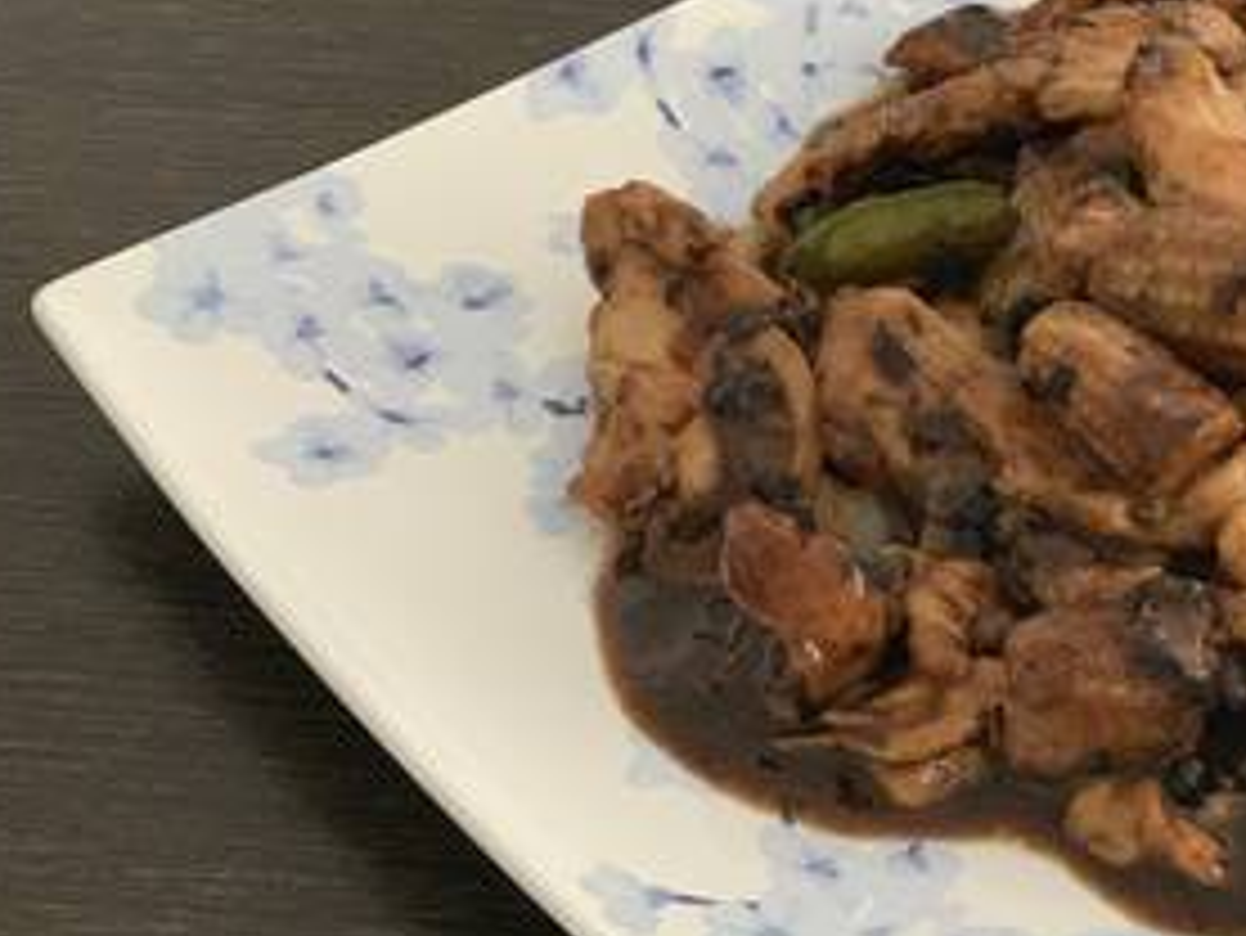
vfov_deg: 13.5
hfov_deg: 17.4
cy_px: 513
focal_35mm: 110
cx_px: 1255
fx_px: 3961
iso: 250
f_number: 2.4
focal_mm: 6
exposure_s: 1/60
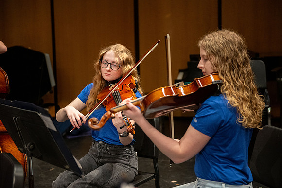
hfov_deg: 28.8
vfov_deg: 19.5
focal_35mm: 70
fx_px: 548
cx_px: 141
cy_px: 94
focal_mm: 70
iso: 3200
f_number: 2.8
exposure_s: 1/500
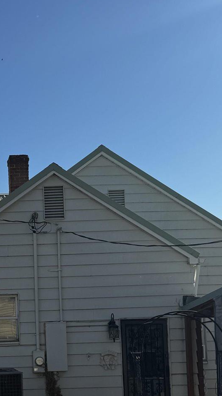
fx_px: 670
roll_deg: +2.3
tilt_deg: +3.7
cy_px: 324
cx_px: -39
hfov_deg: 18.0
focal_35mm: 64
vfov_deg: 31.9
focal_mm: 6.76
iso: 80
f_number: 1.78
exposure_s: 1/5814
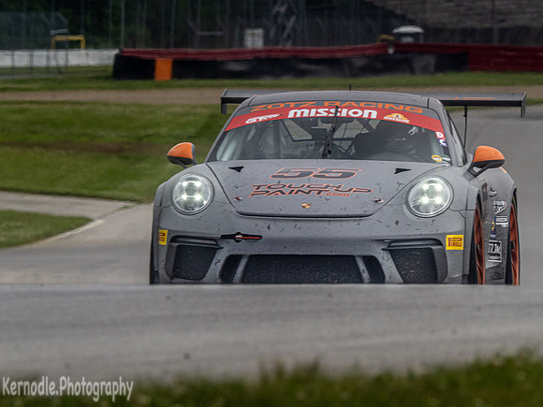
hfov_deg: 2.0
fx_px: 15365
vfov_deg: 1.5
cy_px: 189
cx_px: 316
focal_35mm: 980
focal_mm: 420
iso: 320
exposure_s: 1/320
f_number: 10
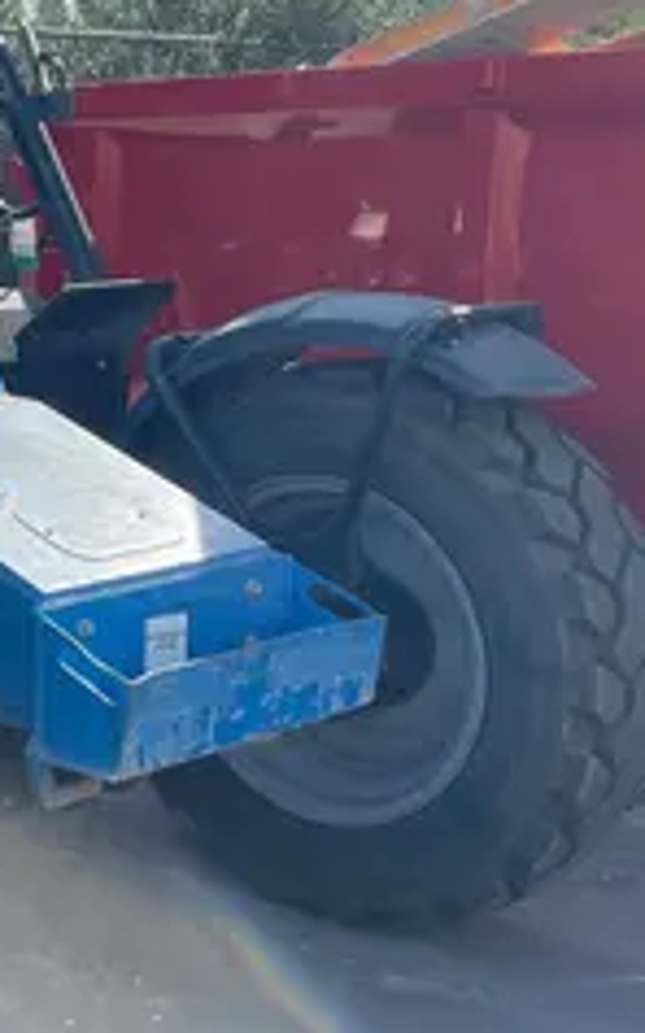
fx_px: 1801
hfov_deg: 17.9
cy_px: 508
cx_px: -349
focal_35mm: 64
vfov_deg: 32.0
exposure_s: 1/1350
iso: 32
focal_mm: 4.2
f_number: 1.6
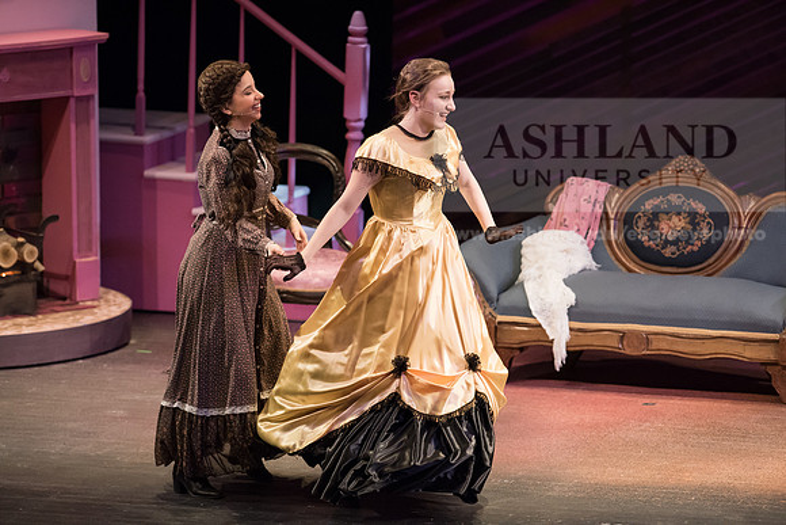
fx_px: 6551
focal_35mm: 300
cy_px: 262
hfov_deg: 6.9
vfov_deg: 4.6
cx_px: 393
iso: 3200
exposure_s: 1/400
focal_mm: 300
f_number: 4
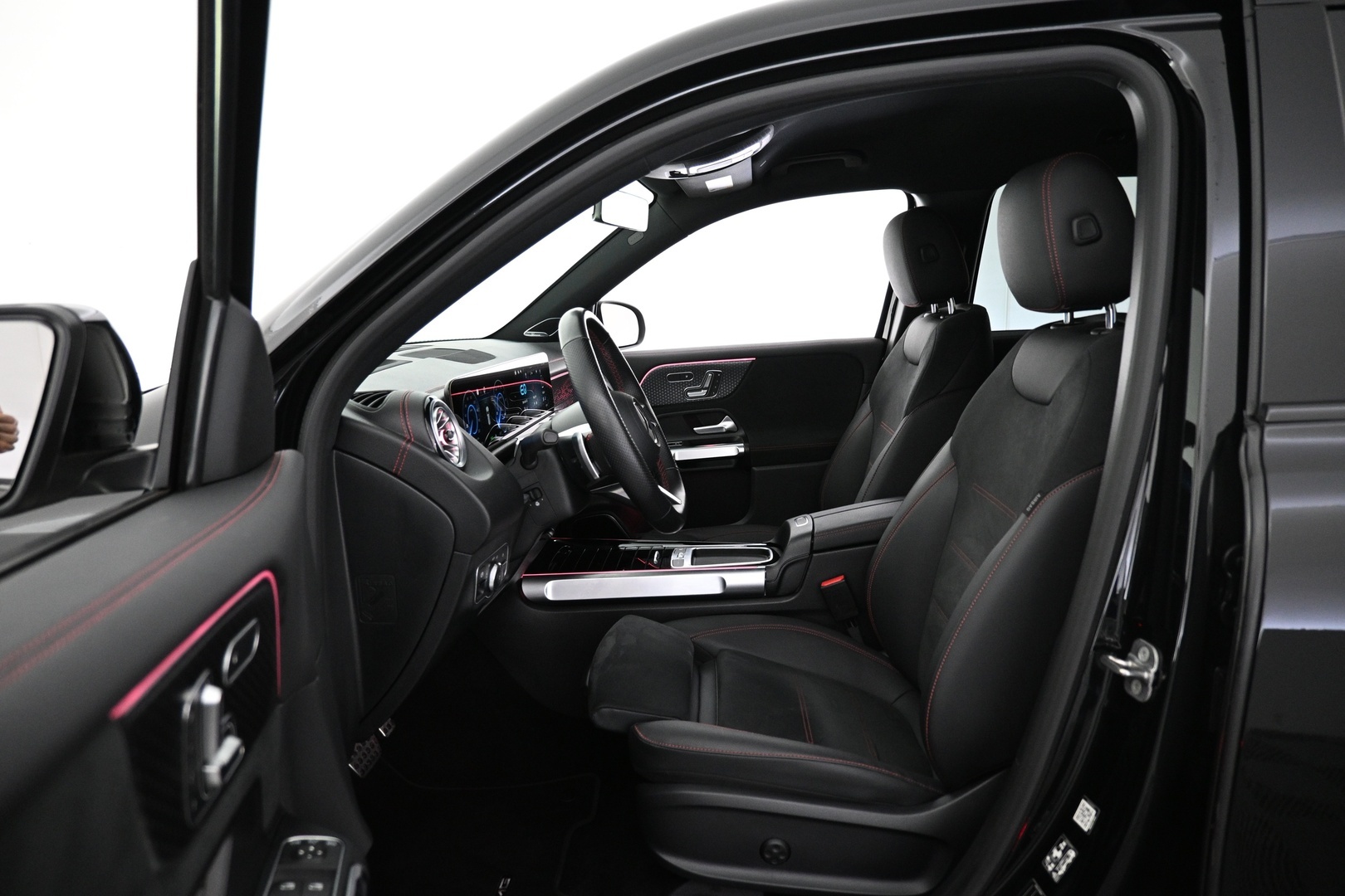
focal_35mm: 24
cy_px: 448
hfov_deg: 73.7
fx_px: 897
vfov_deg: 53.1
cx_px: 672
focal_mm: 16
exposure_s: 1/30
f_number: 3.5
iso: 1600
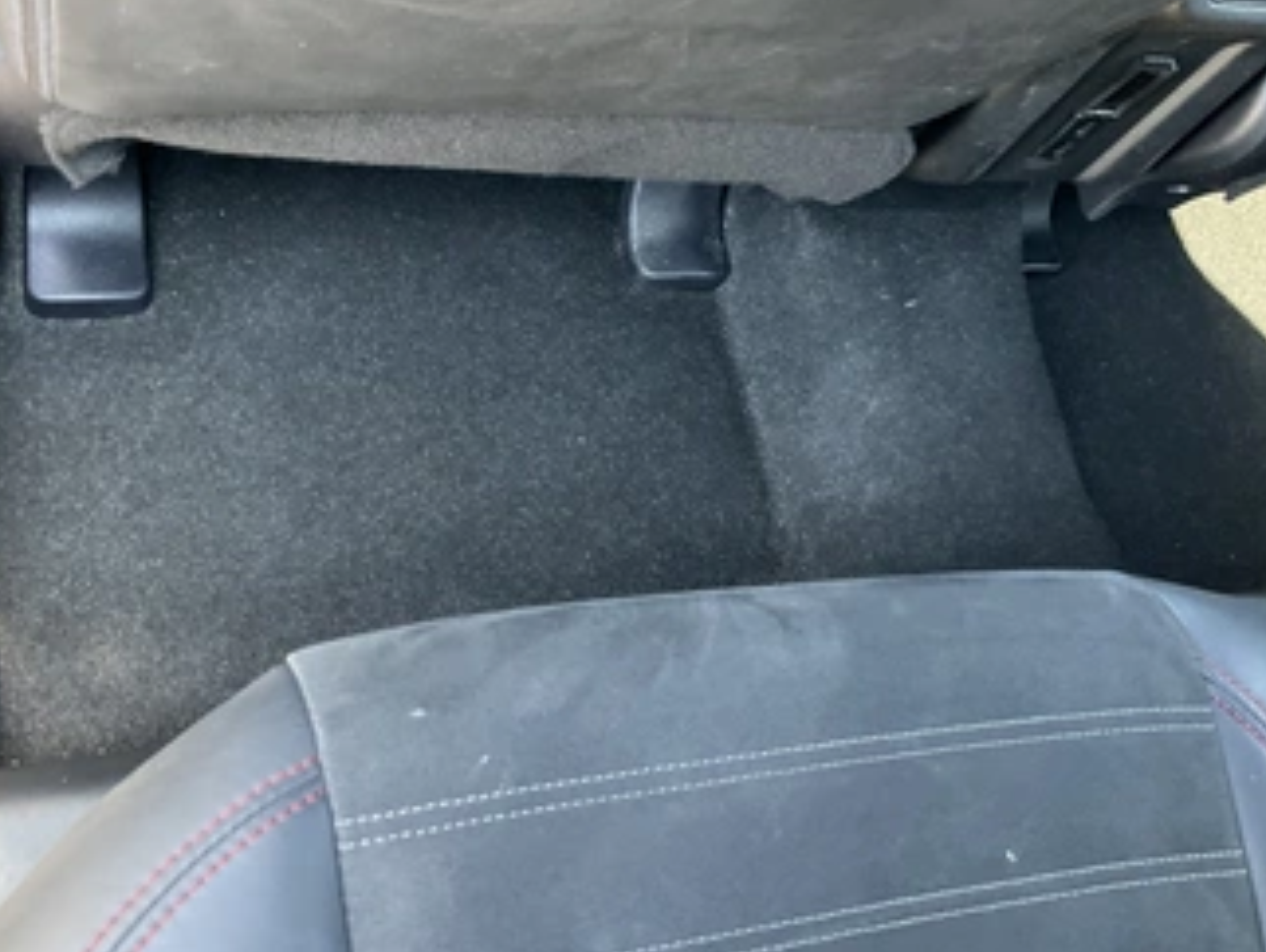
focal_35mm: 36
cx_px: 511
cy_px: 386
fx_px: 1318
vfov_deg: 39.6
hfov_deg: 51.0
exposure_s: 1/53
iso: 320
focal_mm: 3
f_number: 1.8
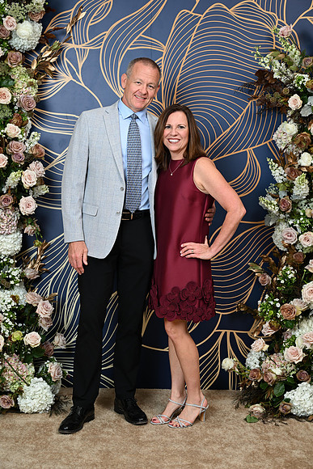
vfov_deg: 34.5
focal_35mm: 58
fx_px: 756
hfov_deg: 23.4
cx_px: 156
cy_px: 234
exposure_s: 1/125
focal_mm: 58
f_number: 5.6
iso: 125
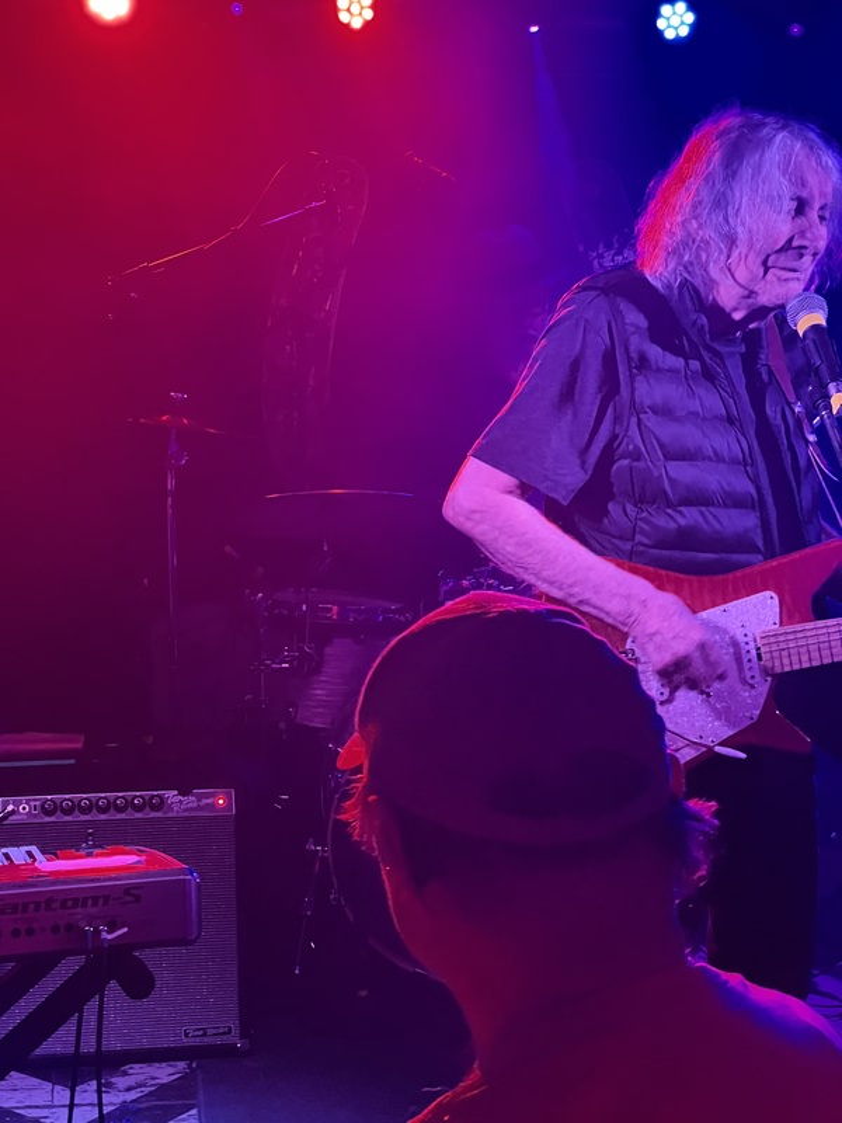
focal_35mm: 77
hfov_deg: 19.1
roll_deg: -0.3
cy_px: 562
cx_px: 421
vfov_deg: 25.3
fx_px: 2497
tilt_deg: -6.6
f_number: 2.8
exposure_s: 1/41
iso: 800
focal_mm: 9
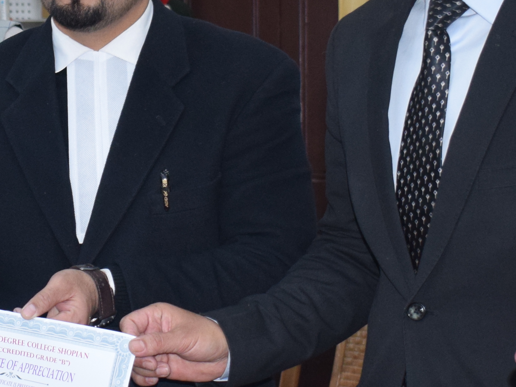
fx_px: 1904
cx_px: 27
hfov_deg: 15.2
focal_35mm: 128
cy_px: 124
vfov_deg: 11.6
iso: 900
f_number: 4
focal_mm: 25
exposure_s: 1/60
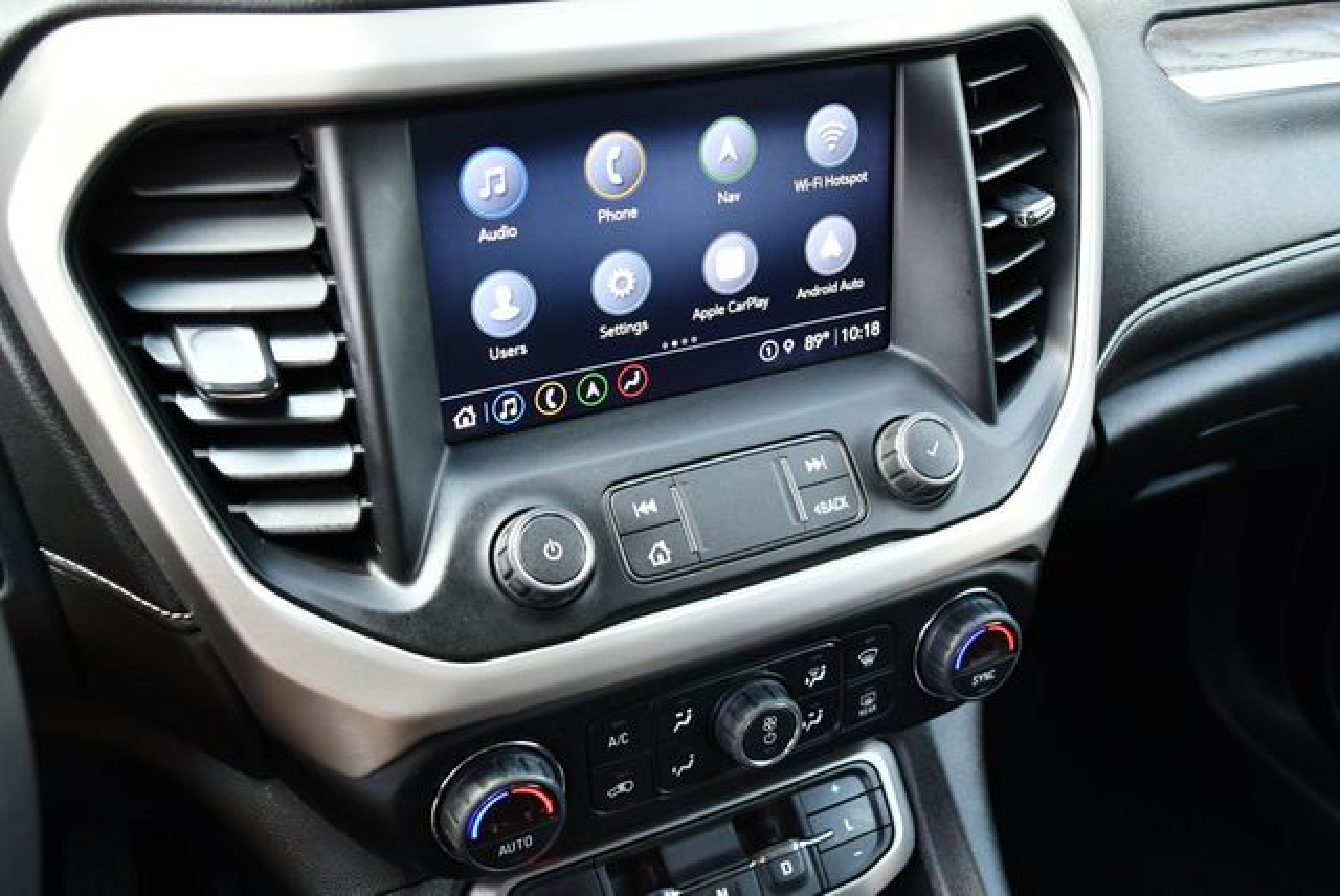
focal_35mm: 36
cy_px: 448
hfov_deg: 53.1
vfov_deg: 36.9
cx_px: 670
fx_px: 1341
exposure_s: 1/125
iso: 900
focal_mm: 18
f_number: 3.5
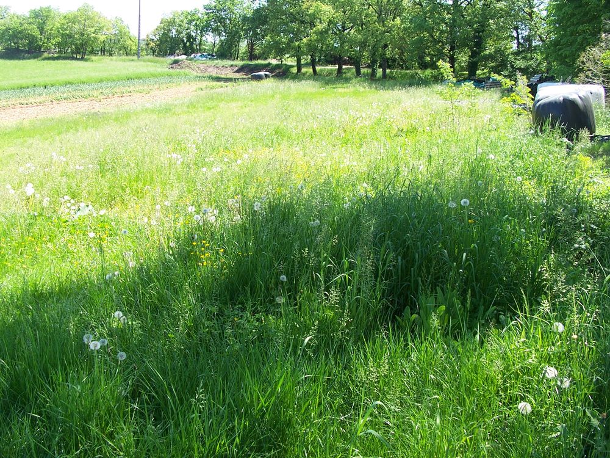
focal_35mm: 35
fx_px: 617
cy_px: 229
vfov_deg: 40.7
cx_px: 305
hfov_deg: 52.6
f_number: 2.8
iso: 80
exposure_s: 1/350
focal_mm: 6
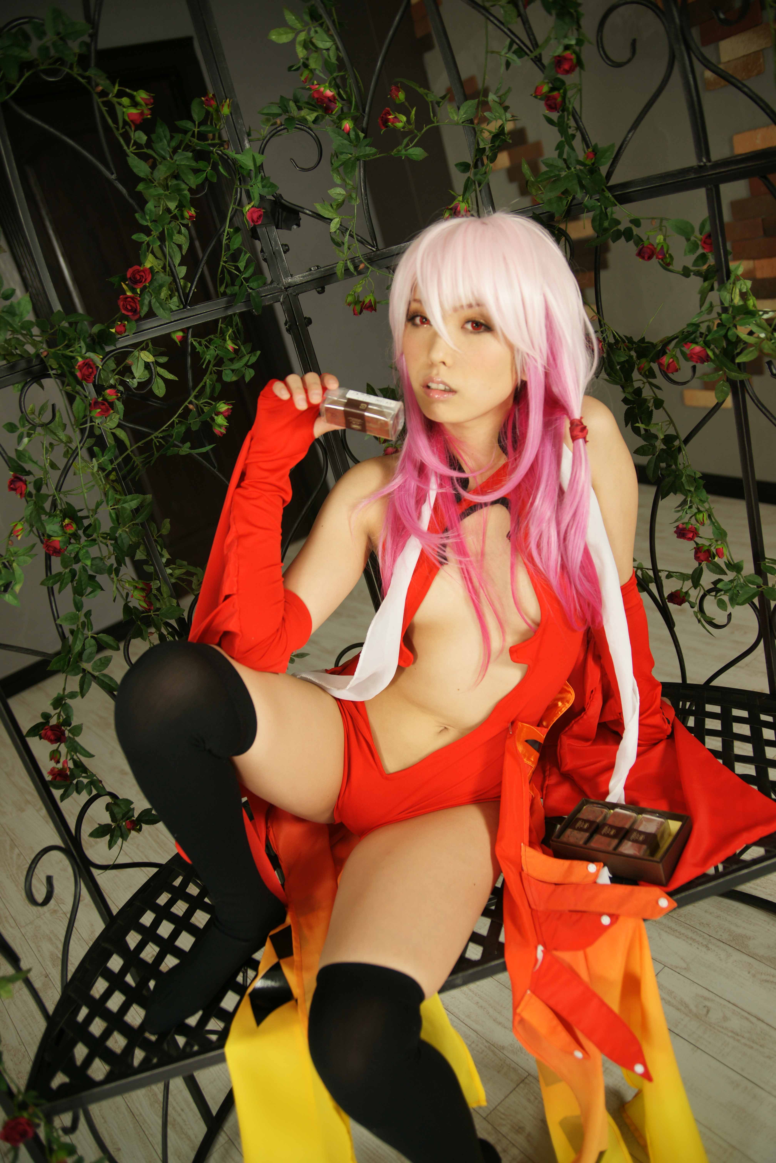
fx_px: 905
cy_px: 582
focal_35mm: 28
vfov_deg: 65.5
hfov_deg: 46.4
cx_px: 388
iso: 200
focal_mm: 28
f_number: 2.8
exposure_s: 1/100
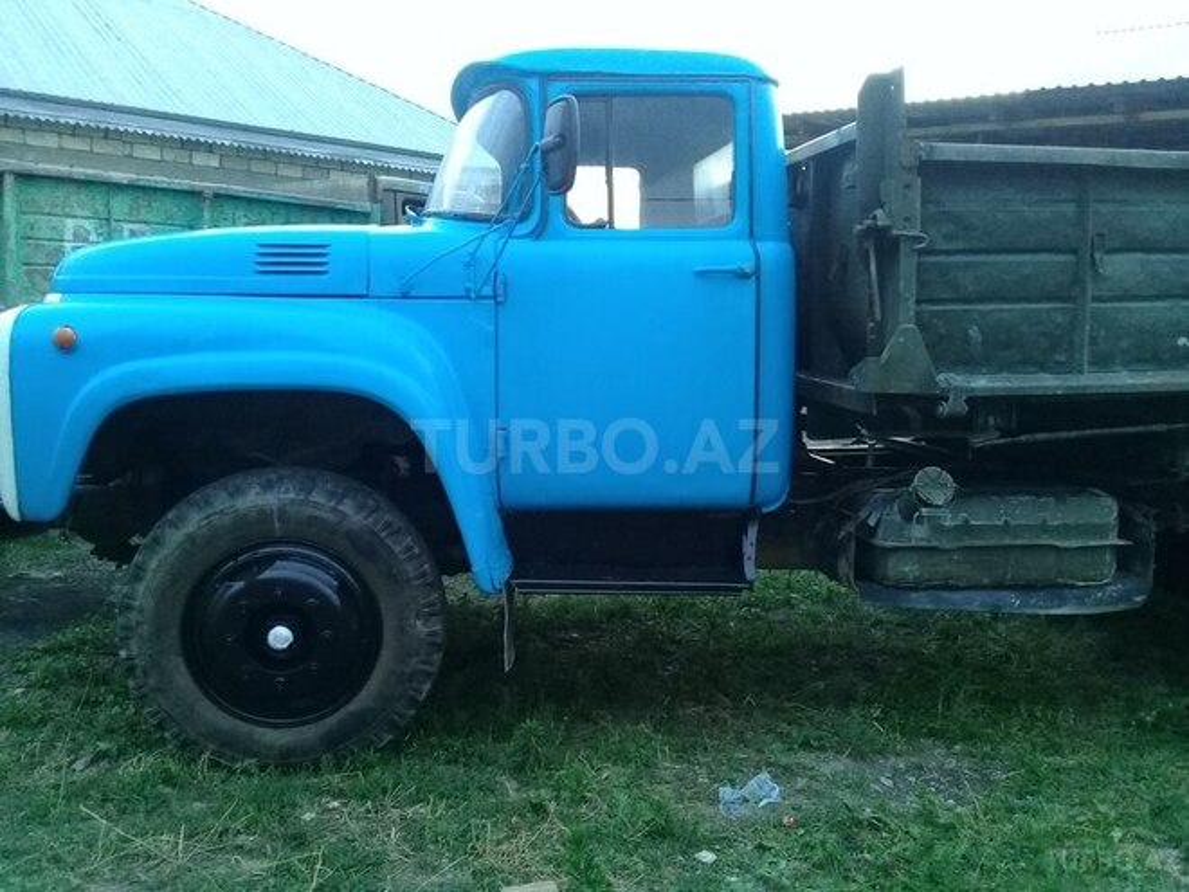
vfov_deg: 45.4
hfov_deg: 58.4
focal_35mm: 31
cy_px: 446
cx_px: 594
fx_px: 1065
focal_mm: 3.3
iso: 200
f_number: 2.2
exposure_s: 1/25
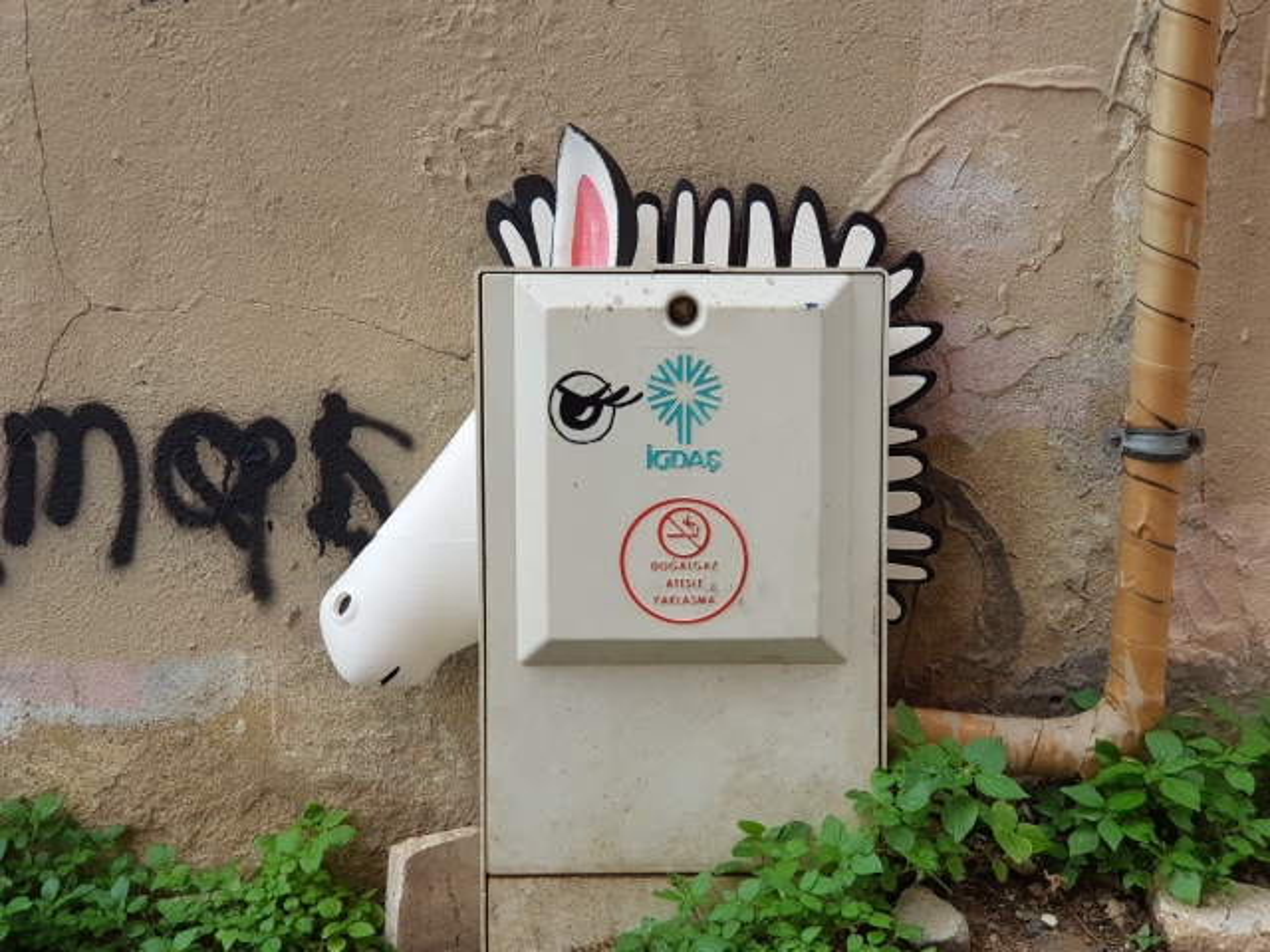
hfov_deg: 36.8
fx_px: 1908
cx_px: 635
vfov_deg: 28.0
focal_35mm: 52
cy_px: 476
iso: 25
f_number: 2.4
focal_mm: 6
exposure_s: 1/107
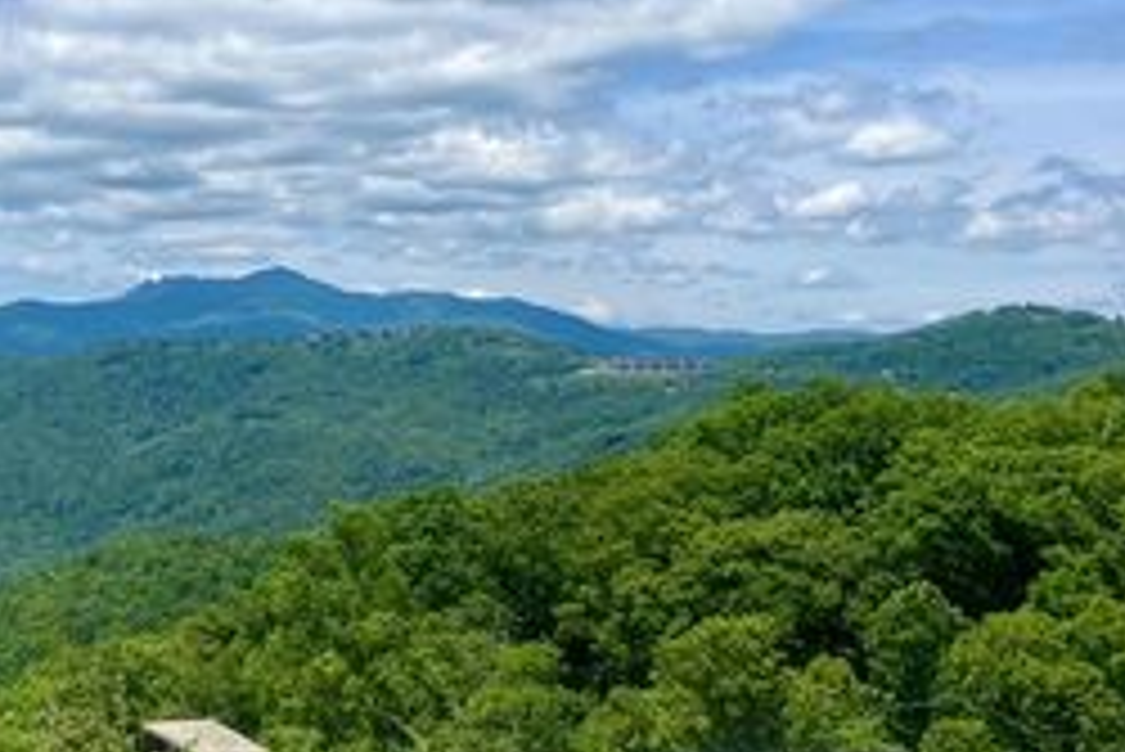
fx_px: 1688
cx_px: 99
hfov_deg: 34.6
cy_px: 47
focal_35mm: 54
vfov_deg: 24.2
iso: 32
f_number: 1.8
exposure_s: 1/3984
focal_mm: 4.25
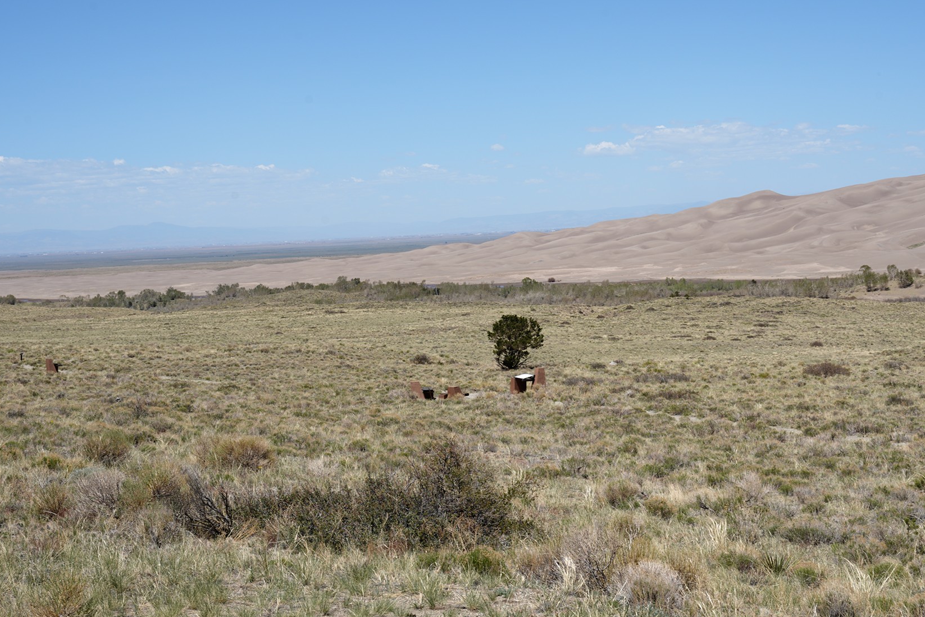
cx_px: 535
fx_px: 1748
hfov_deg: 29.6
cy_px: 328
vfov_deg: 20.0
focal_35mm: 68
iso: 80
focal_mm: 56
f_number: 13
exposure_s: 1/160
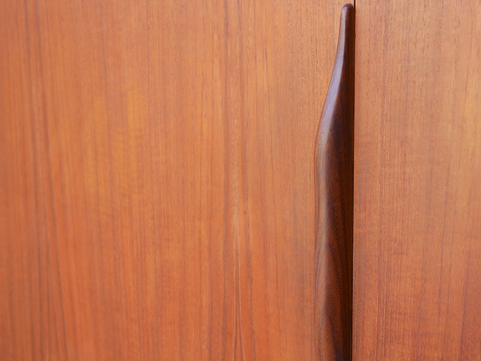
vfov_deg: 25.2
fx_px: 806
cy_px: 227
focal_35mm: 58
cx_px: 347
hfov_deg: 32.7
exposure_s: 1/200
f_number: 2.2
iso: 200
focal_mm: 20
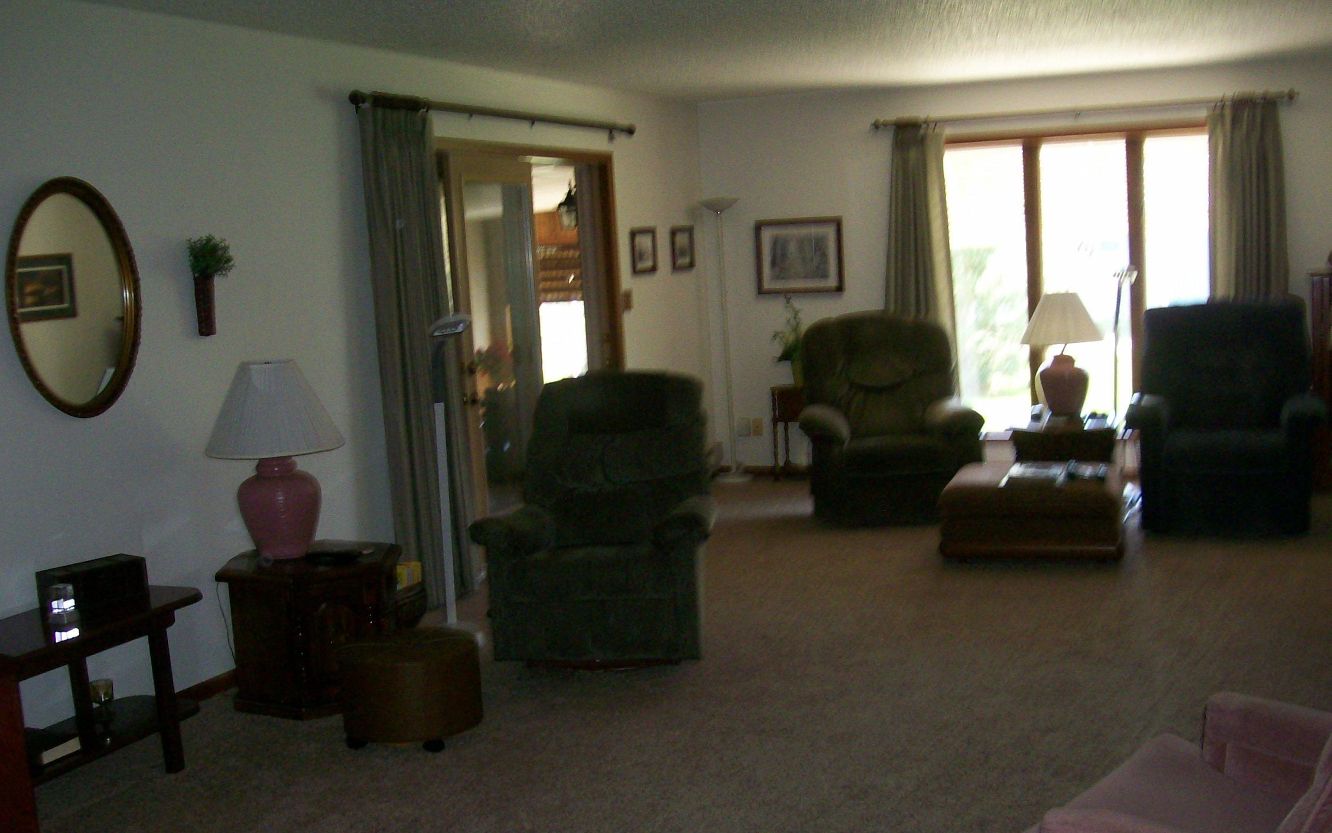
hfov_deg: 50.4
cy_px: 467
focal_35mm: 39
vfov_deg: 32.7
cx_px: 675
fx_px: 1416
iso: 140
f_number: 2.7
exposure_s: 1/64
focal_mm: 6
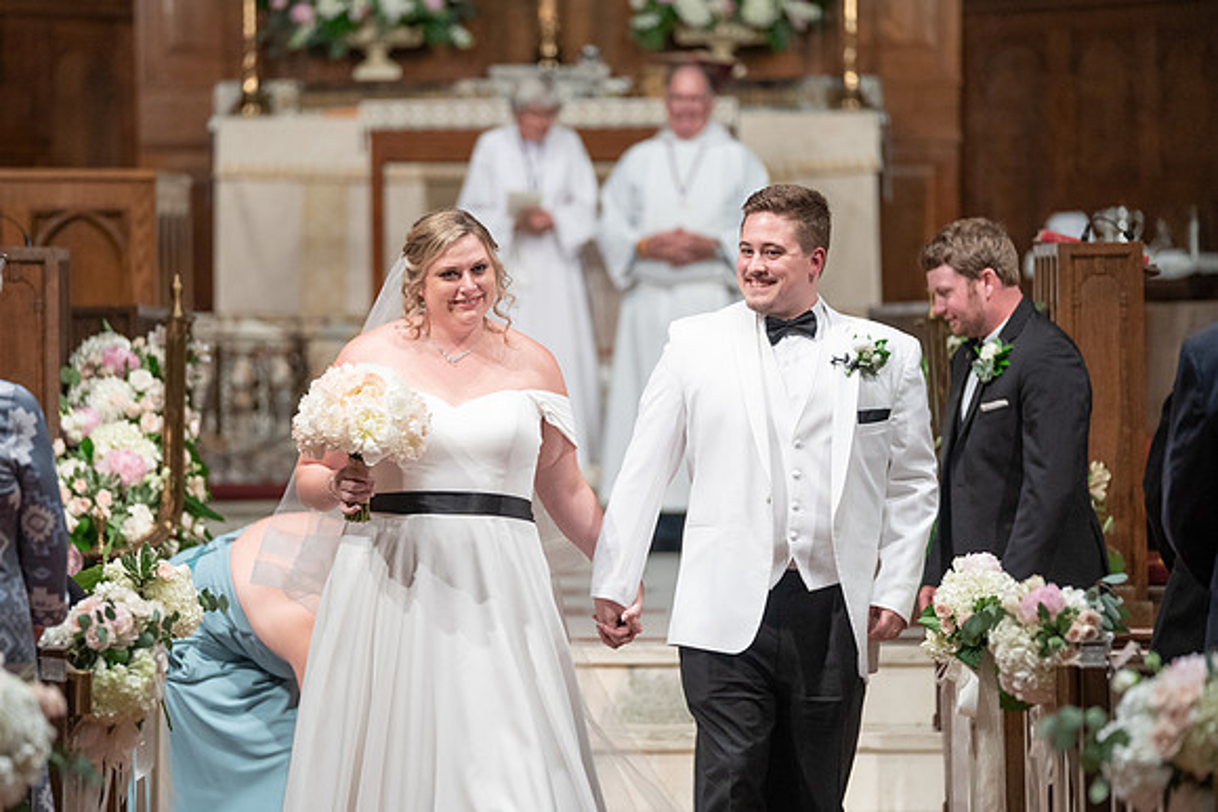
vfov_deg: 7.4
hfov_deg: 11.0
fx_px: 6300
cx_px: 562
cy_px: 407
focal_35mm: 186
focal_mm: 164
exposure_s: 1/160
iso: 2000
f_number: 2.8
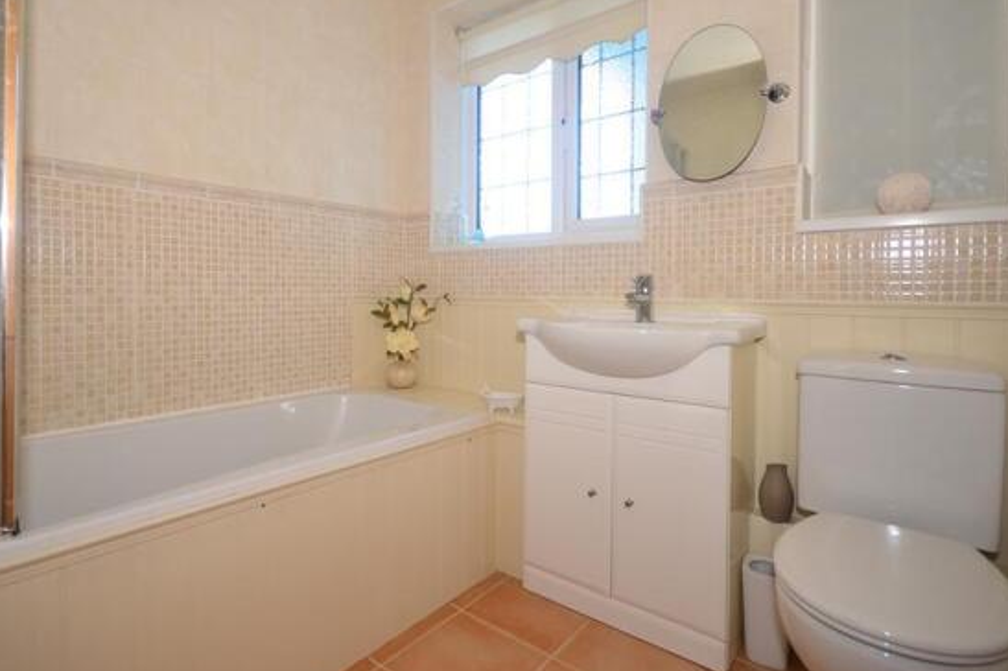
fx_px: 504
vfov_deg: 67.1
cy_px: 296
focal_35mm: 18
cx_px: 472
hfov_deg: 89.9
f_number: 5.6
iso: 400
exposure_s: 1/50
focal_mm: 10
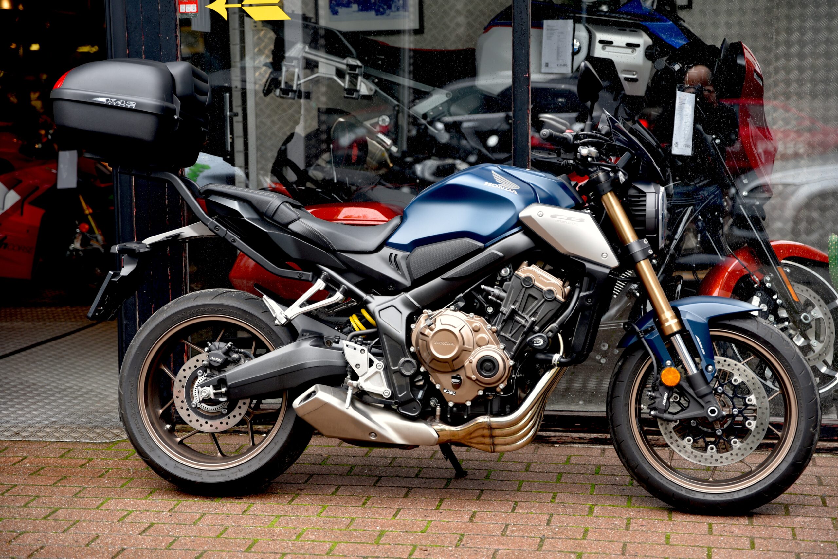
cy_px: 280
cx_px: 419
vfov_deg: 19.5
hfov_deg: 28.8
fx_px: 1630
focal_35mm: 70
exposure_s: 1/60
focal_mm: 70
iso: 200
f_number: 2.8
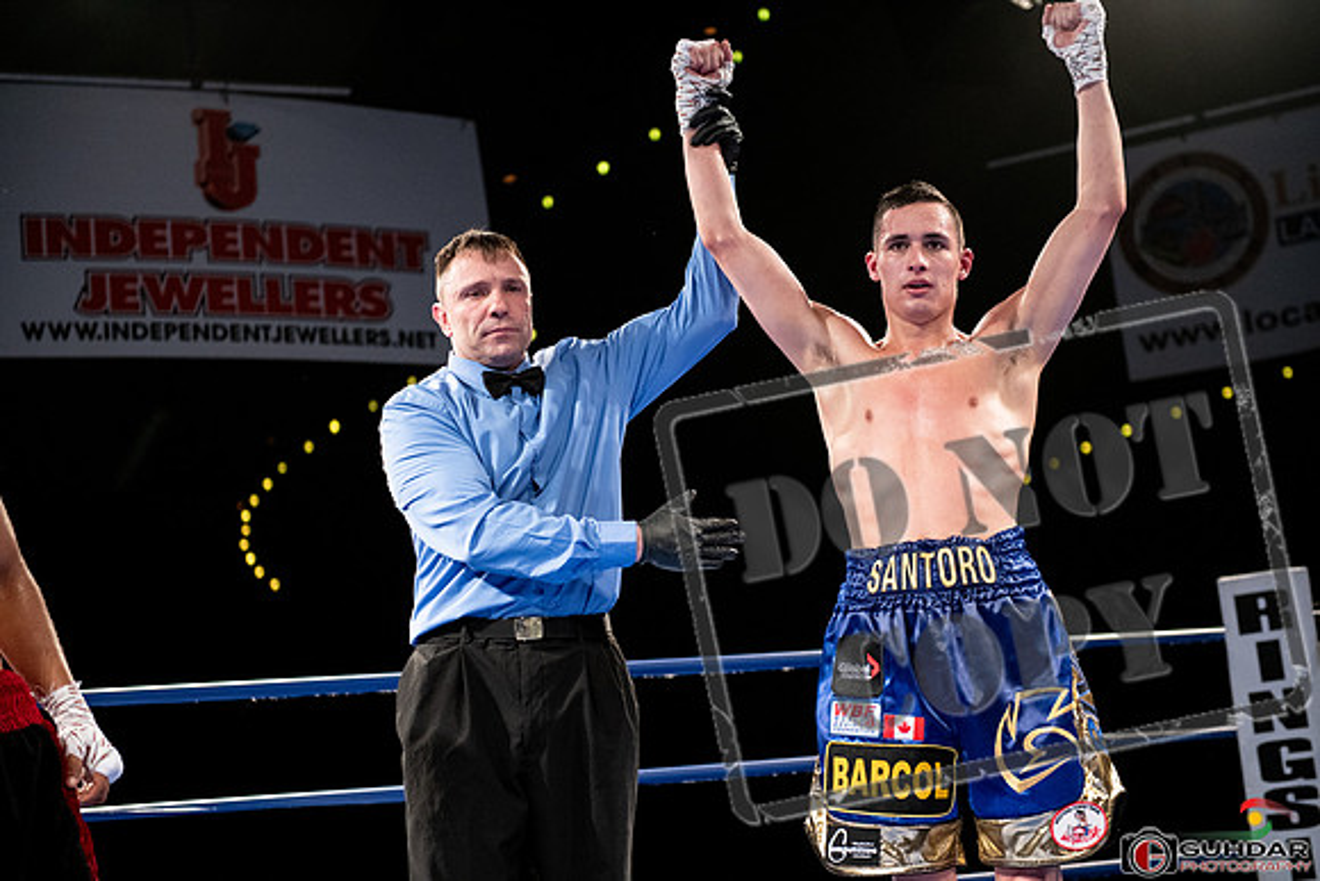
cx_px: 660
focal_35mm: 70
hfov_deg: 28.8
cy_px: 440
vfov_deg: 19.5
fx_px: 2567
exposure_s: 1/1000
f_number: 2.8
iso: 2000
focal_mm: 70
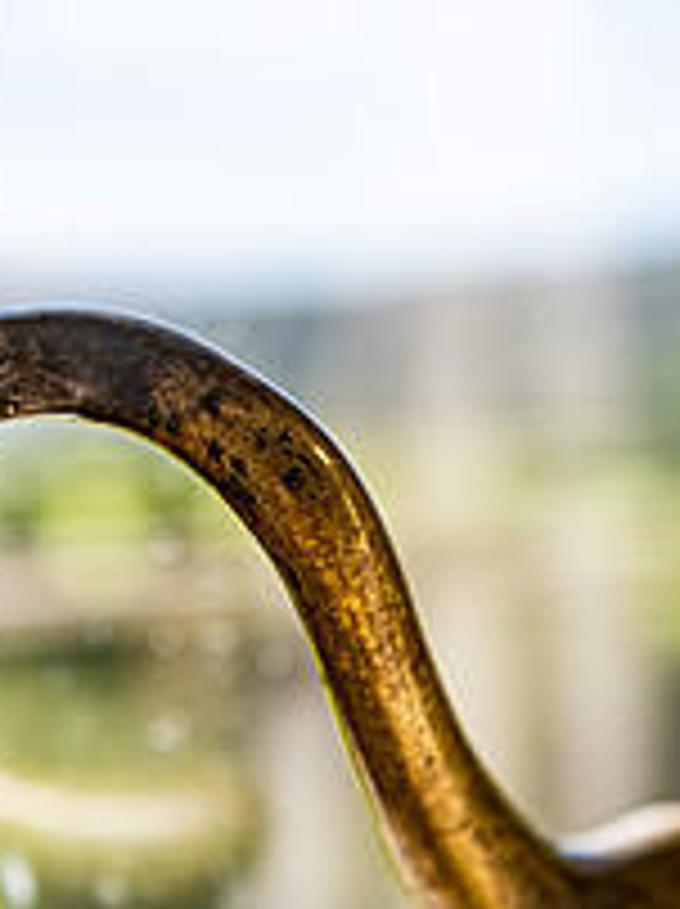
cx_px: 302
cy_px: 434
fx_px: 2756
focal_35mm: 105
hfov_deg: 14.1
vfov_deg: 18.7
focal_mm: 38
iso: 140
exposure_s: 1/1250
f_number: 4
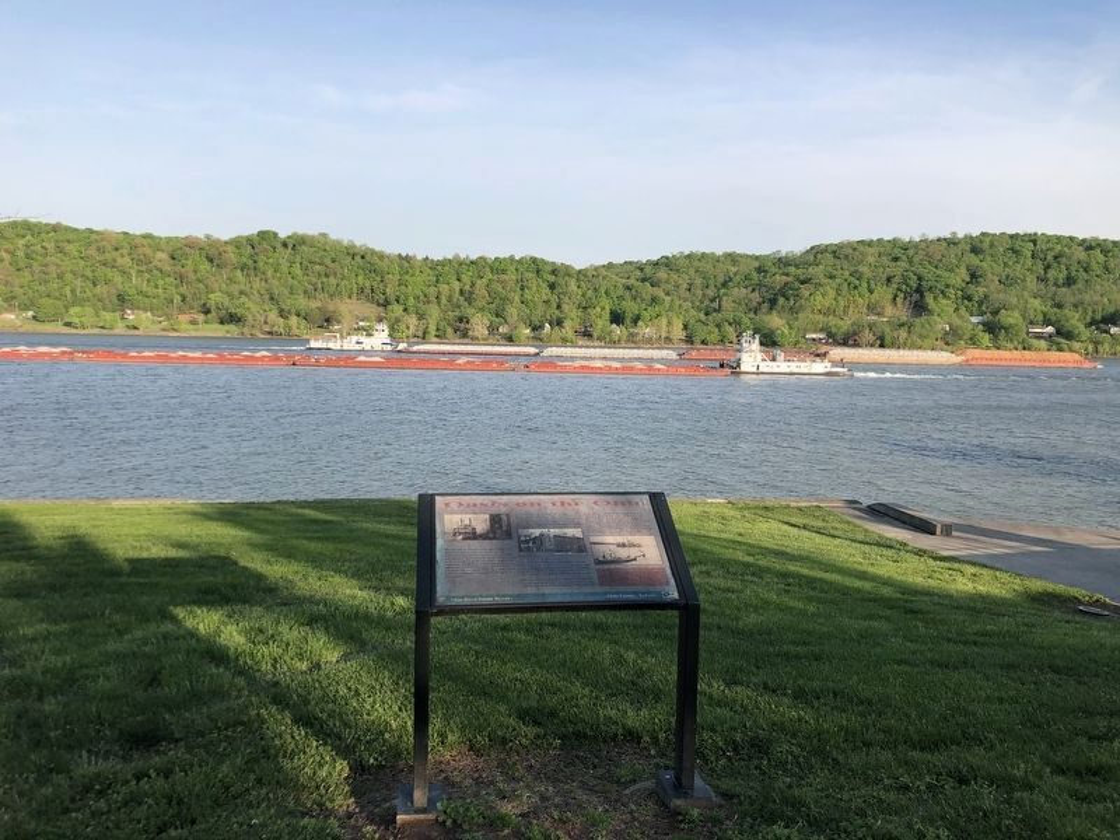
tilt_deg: -6.3
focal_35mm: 28
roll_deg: -0.4
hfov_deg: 63.4
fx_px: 906
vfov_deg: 49.7
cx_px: 560
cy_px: 420
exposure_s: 1/1279
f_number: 1.8
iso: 20
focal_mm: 4
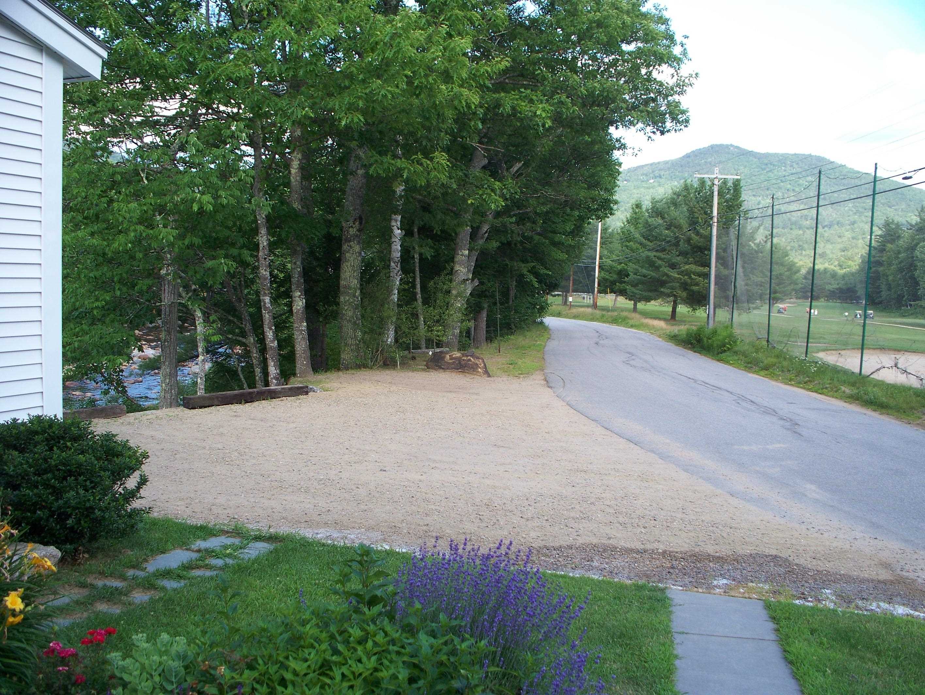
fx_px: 963
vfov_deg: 39.7
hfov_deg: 51.3
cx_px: 462
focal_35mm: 36
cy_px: 348
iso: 64
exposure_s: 1/160
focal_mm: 7.54
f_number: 2.8
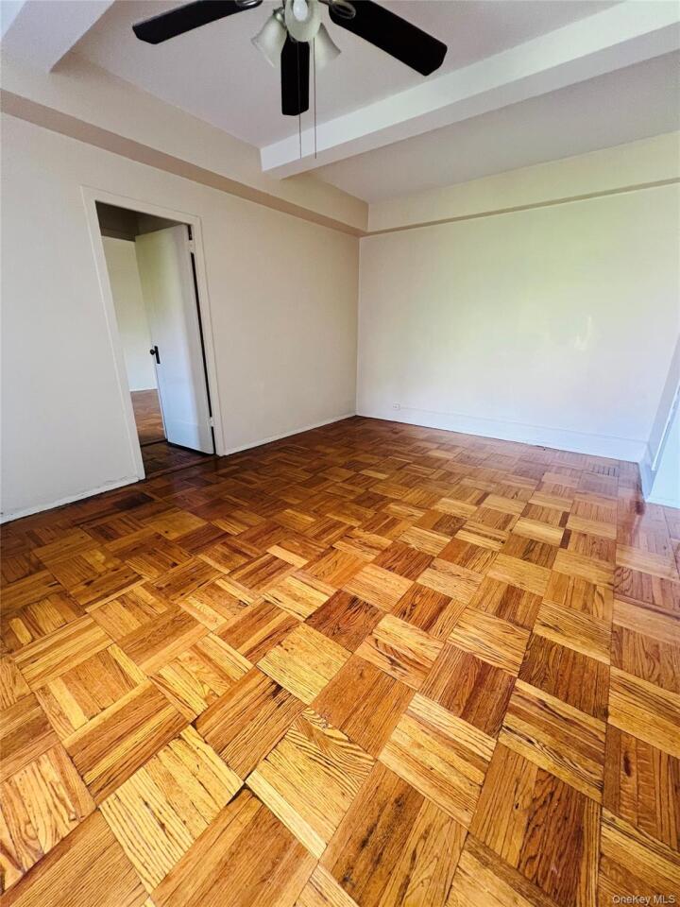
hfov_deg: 89.9
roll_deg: +0.0
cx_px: 340
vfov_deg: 106.2
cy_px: 454
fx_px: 340
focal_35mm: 13
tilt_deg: -18.5
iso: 320
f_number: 1.8
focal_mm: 1.57
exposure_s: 1/60
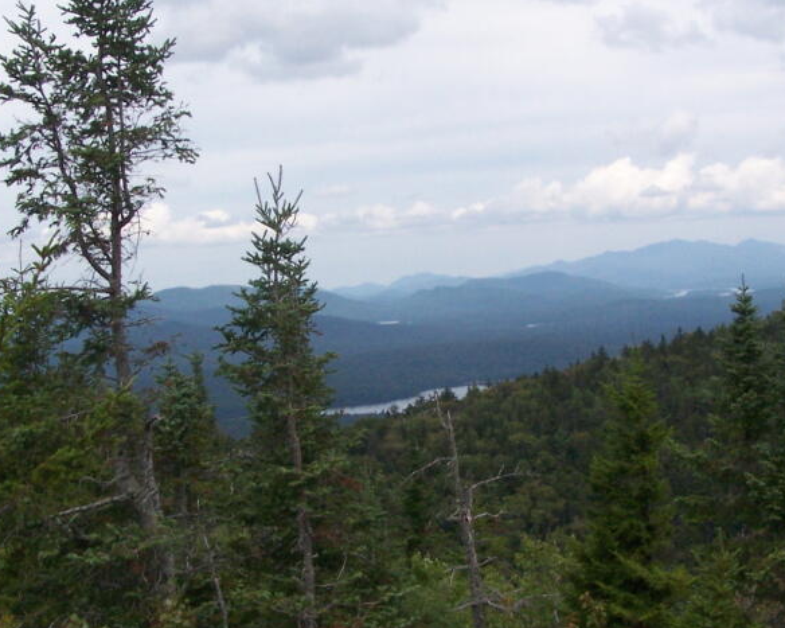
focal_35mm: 65
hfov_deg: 29.1
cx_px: 413
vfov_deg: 23.5
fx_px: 1510
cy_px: 311
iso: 200
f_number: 5.6
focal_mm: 6.3
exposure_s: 1/1000
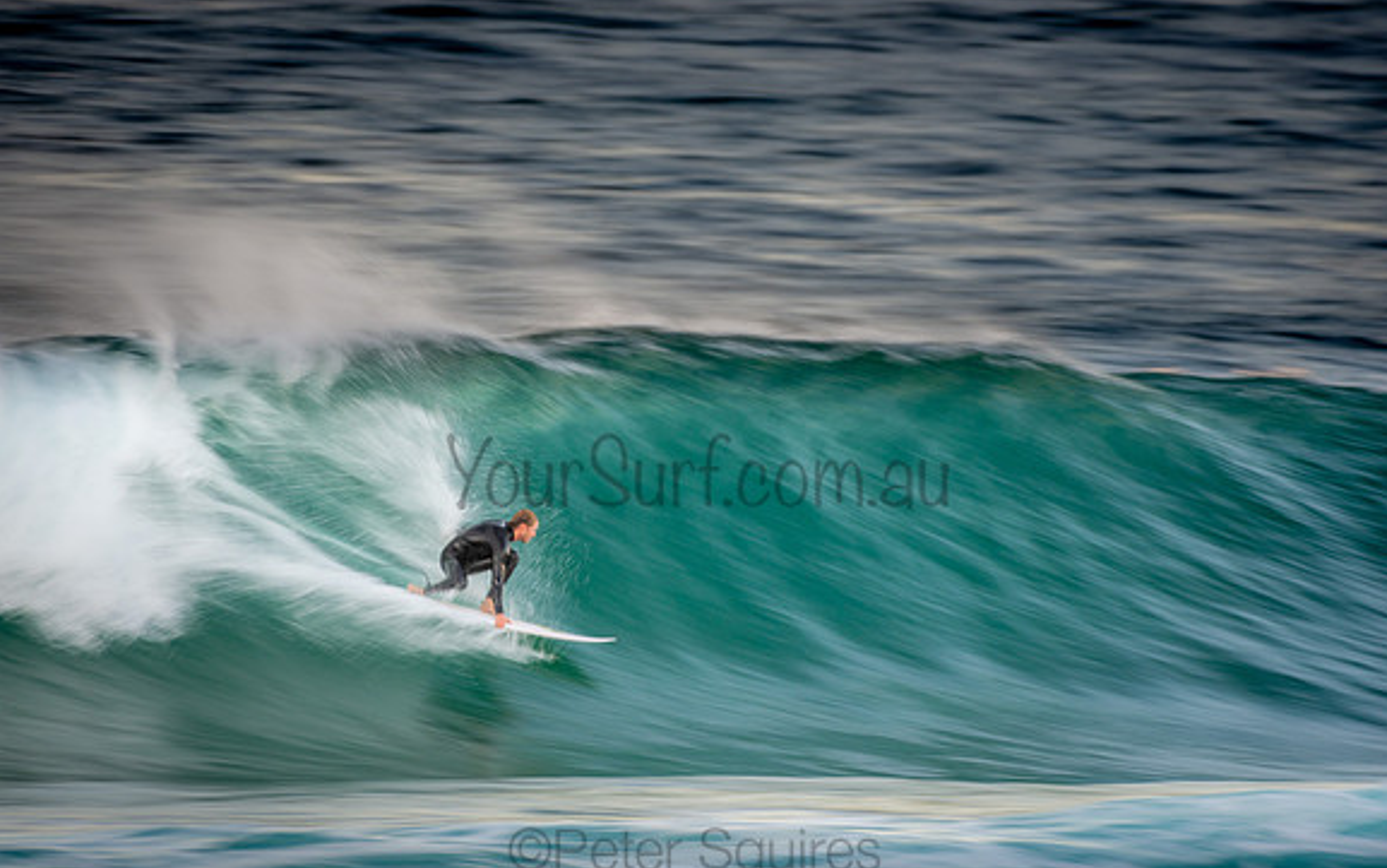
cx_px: 695
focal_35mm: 768
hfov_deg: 2.7
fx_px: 29039
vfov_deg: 1.7
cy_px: 451
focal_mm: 500
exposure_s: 1/25
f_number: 5.6
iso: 100
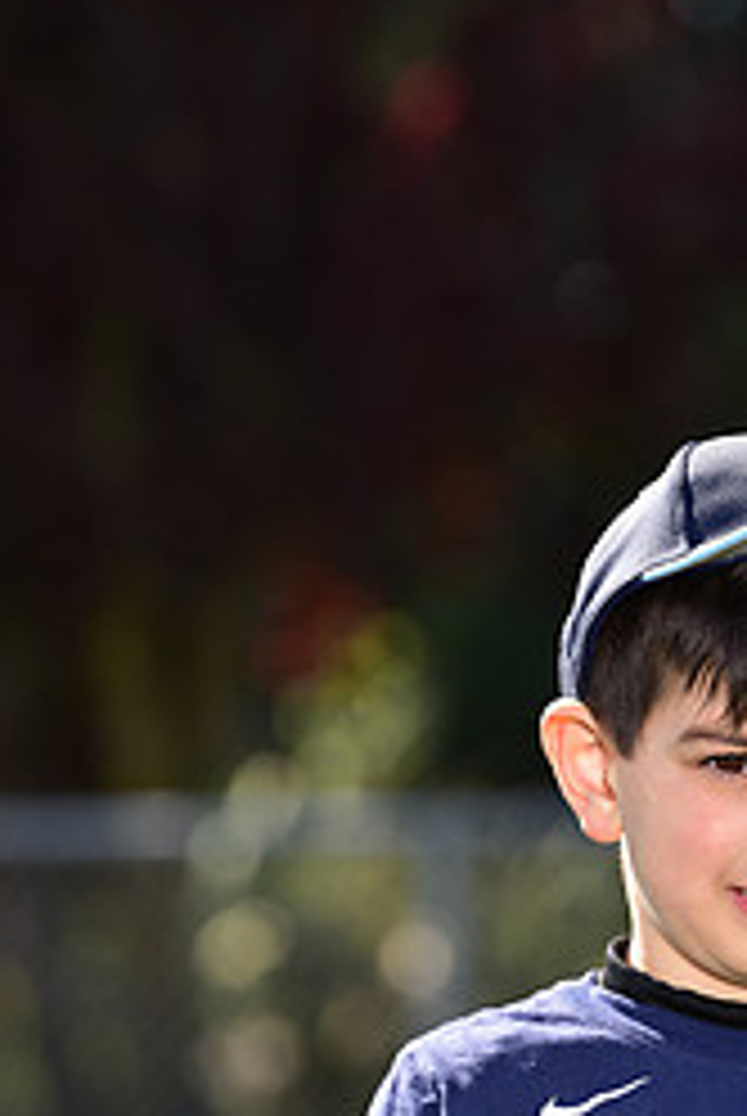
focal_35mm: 467
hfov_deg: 3.0
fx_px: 14494
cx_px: 776
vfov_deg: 4.4
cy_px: 1278
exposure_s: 1/200
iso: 80
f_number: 5.6
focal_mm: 200
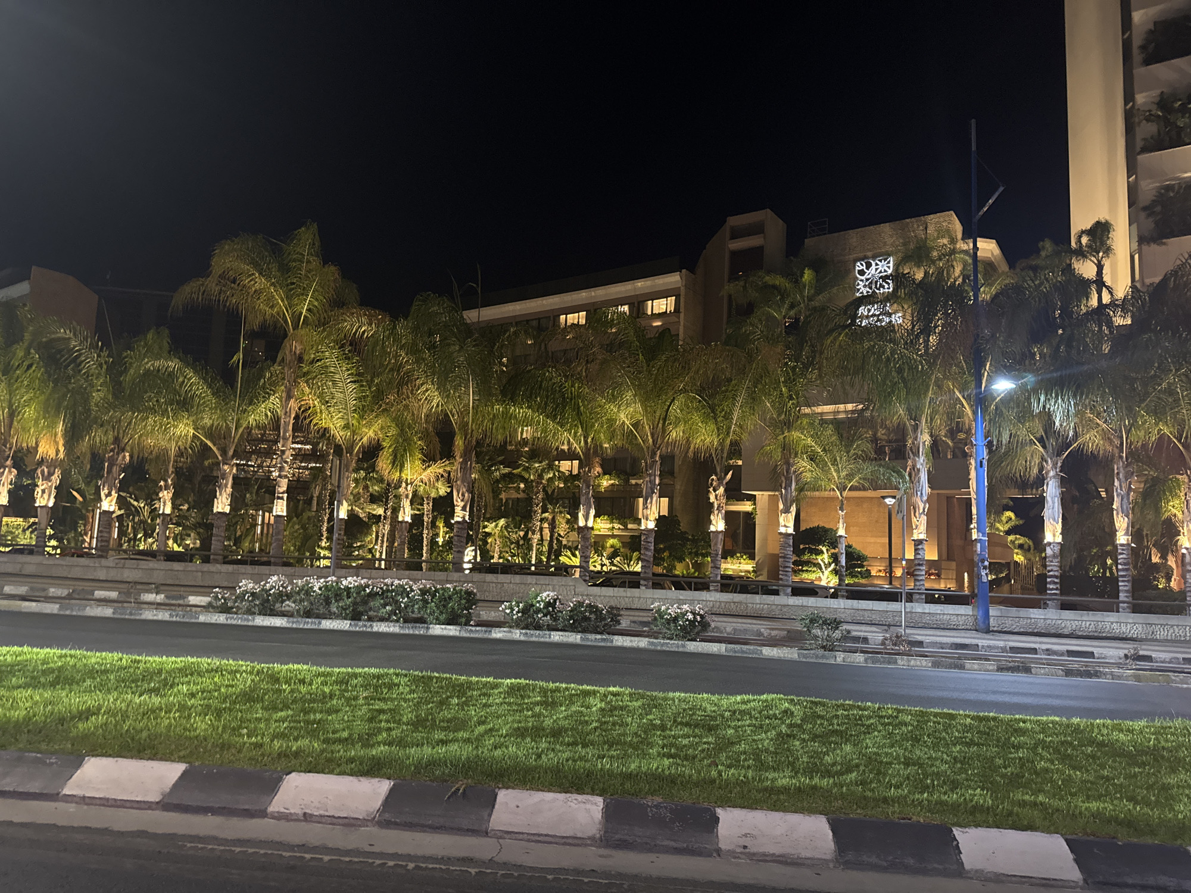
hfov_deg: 71.6
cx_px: 596
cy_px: 446
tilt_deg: +6.9
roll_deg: -1.5
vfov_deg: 56.8
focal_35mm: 24
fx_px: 826
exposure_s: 1/32
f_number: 1.78
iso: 1000
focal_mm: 6.76
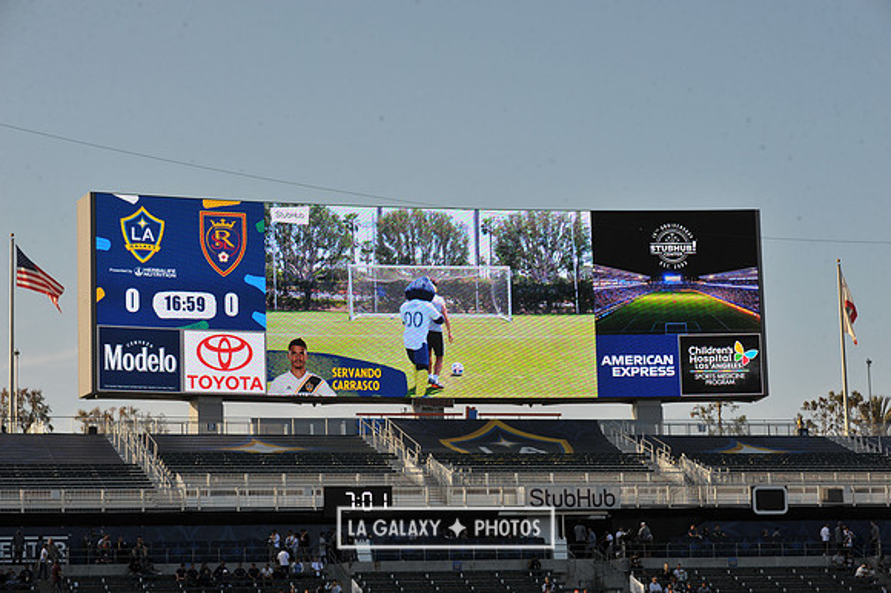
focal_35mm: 105
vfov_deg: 13.0
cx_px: 446
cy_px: 296
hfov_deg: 19.5
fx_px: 2597
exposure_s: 1/500
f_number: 11
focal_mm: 105
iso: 400
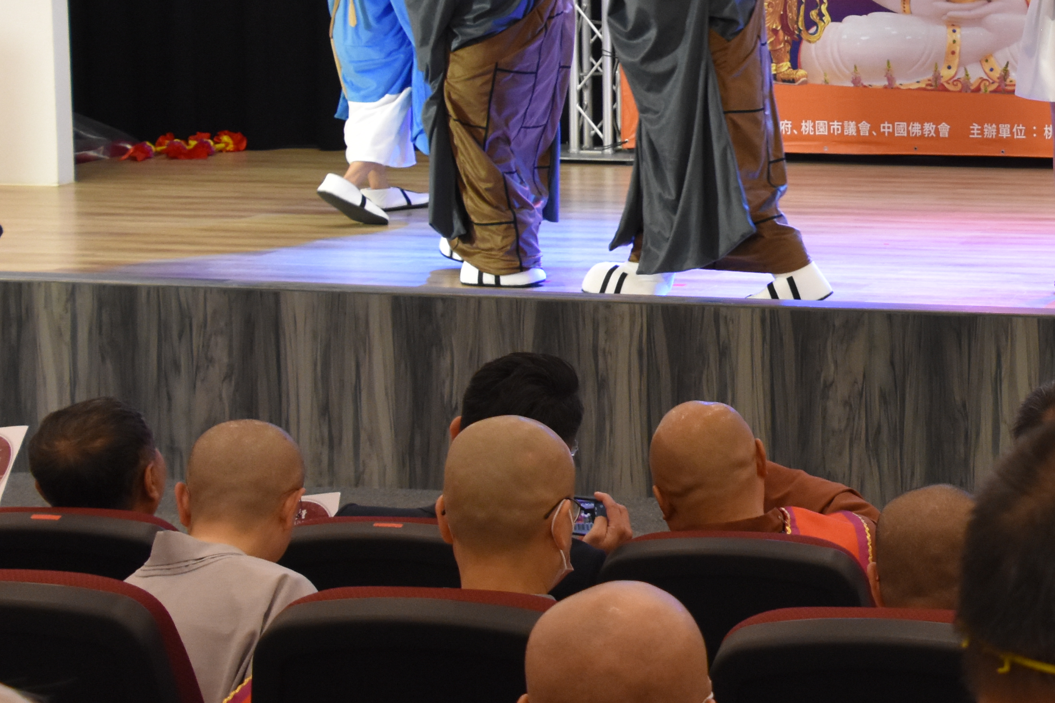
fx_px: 2930
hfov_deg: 19.5
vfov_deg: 13.6
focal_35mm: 100
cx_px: 1162
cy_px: 109
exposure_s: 1/125
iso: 1600
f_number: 5.6
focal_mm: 30
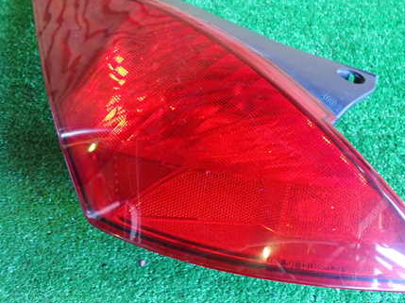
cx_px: 238
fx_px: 491
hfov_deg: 44.6
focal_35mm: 42
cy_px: 112
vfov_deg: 34.1
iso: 800
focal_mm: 5.4
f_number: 2.3
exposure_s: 1/30
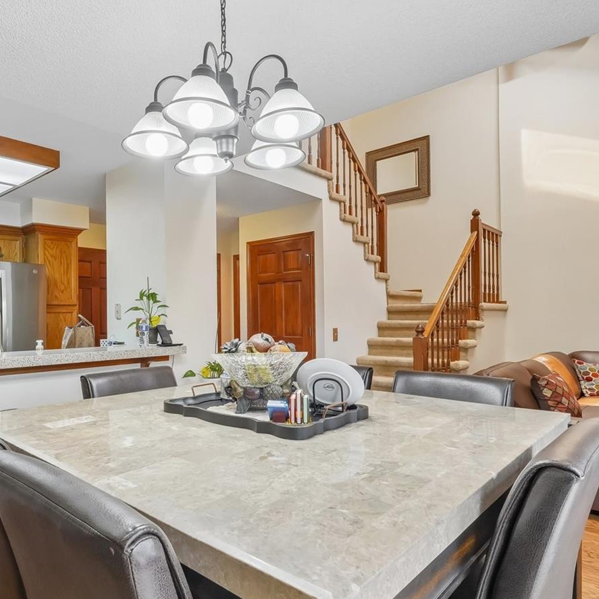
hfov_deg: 66.0
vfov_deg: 67.2
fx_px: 450
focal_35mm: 23
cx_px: 215
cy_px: 318
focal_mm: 10
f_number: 8
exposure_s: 1/8
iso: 800
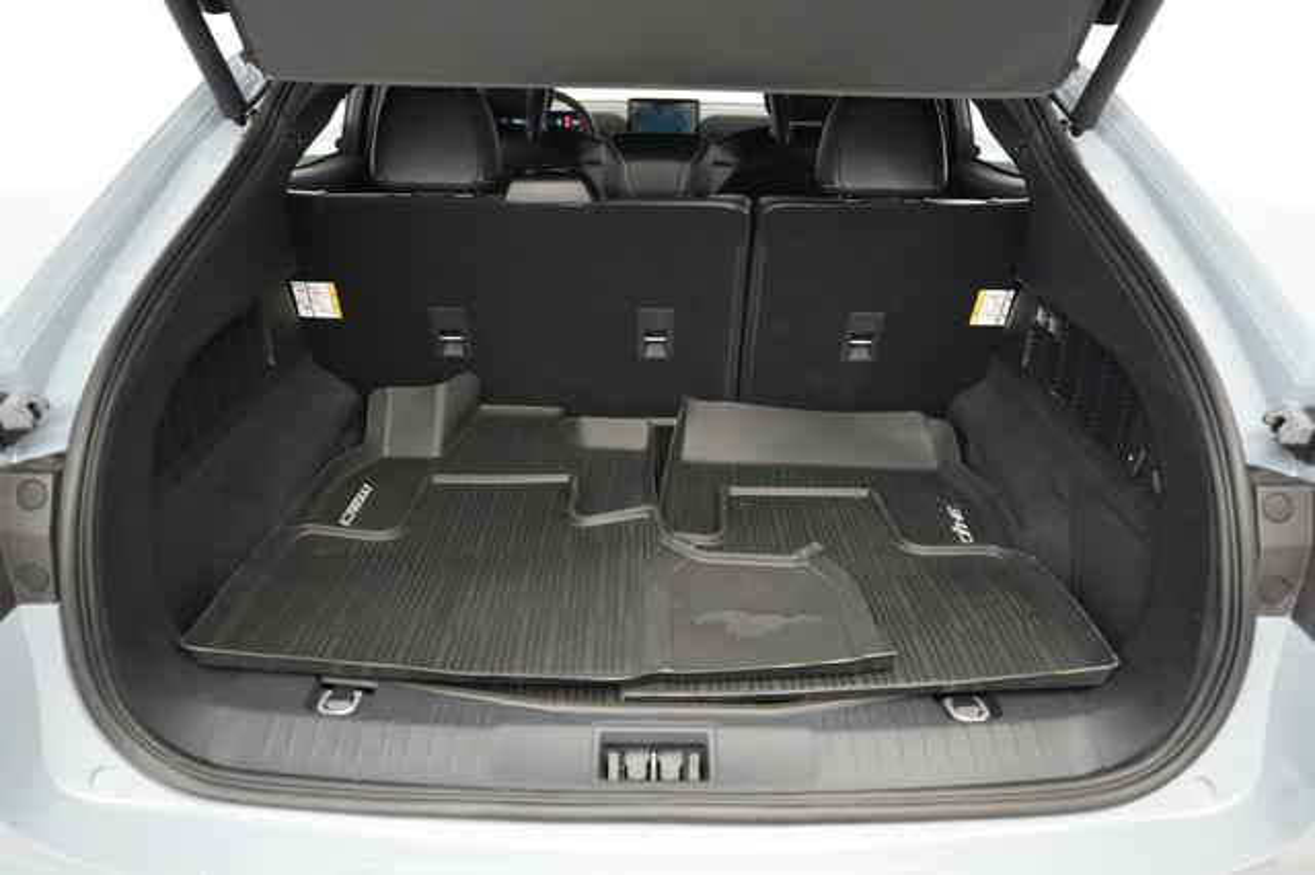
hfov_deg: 69.4
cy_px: 438
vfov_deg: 49.5
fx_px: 949
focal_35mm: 26
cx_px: 658
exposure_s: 1/160
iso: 8000
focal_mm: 26
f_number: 2.8
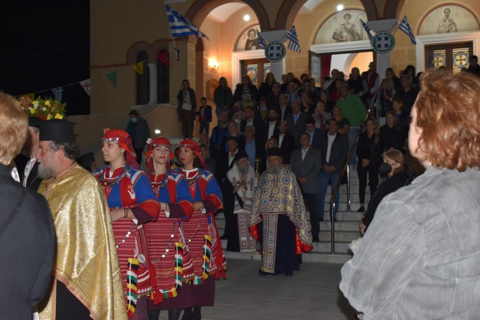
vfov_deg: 29.0
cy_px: 160
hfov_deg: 42.3
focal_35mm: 46
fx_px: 620
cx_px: 240
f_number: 5.6
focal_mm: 31
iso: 800
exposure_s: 1/30
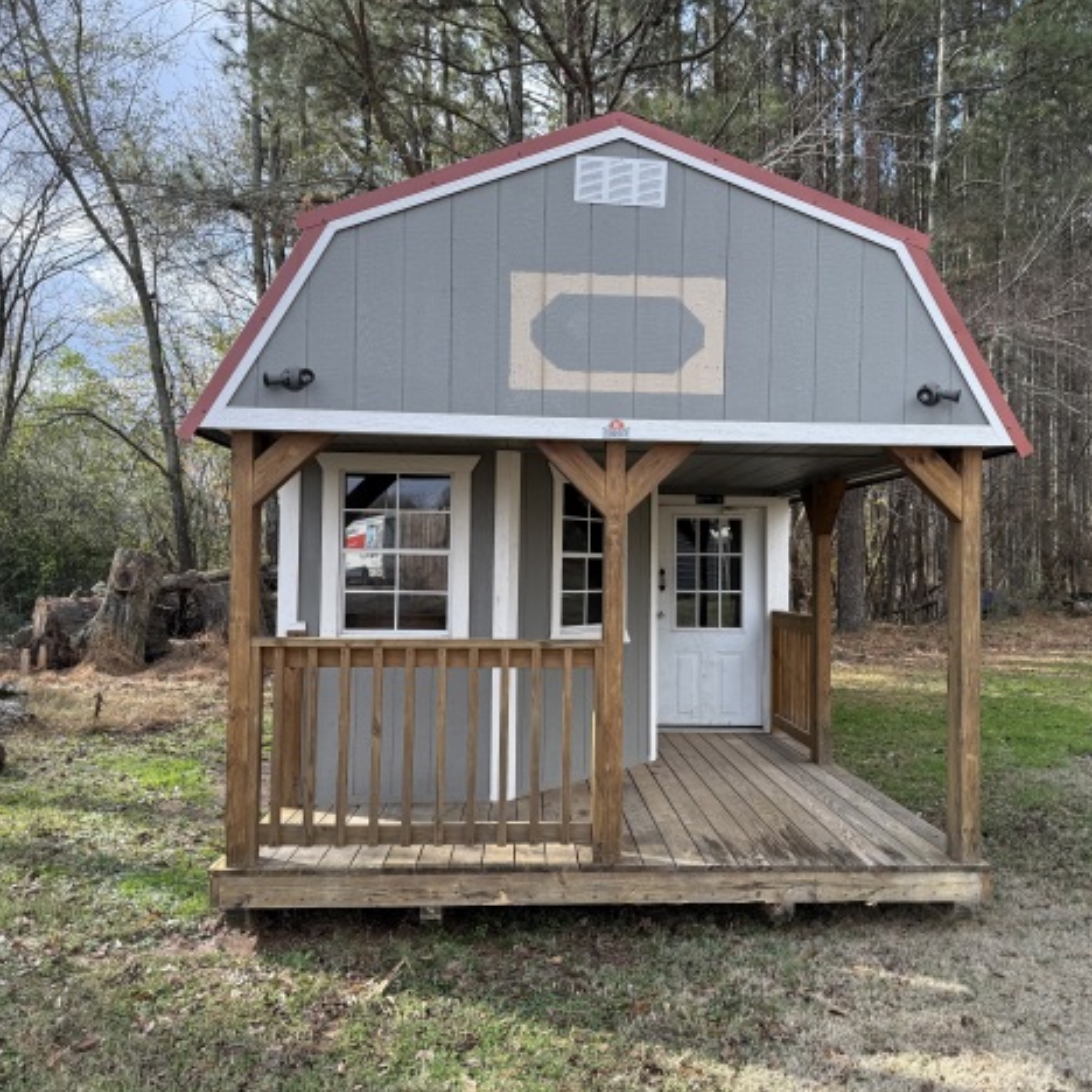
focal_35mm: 29
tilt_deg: -1.1
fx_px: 1035
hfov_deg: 55.5
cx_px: 600
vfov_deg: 55.6
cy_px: 546
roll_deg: +1.7
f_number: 1.78
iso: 100
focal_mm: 6.76
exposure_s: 1/1075
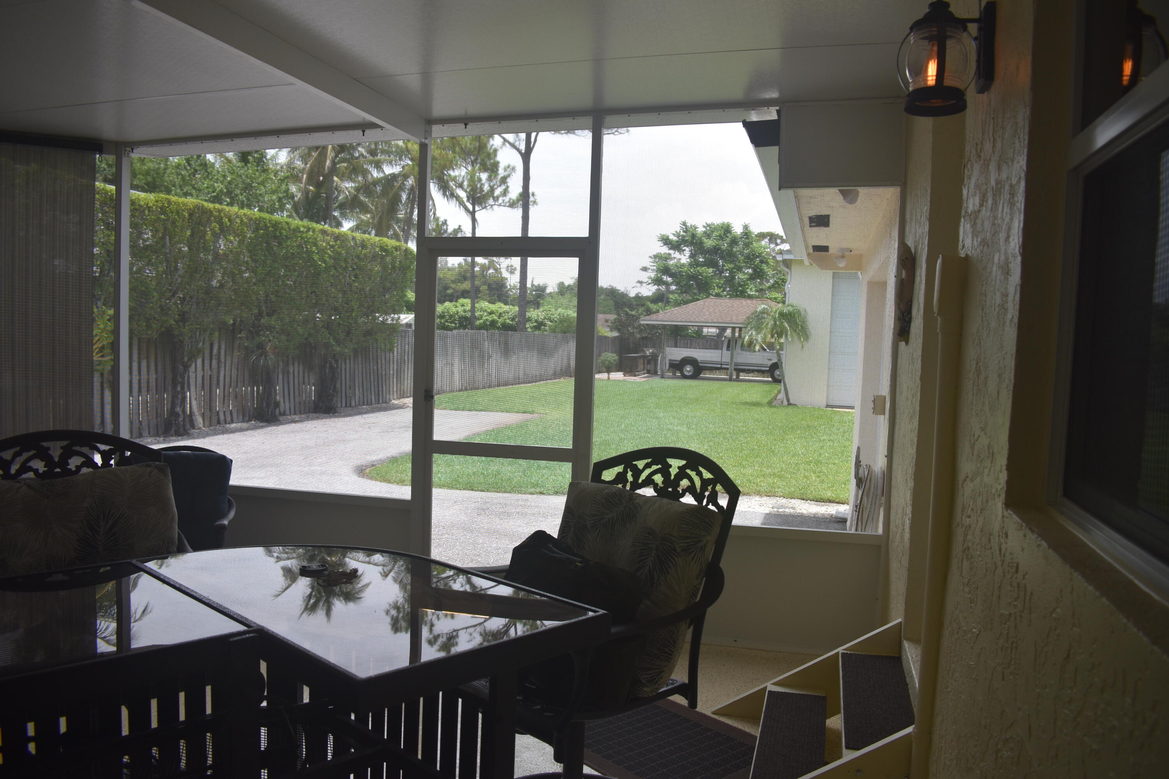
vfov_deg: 47.9
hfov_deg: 67.4
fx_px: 877
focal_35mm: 27
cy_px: 390
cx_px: 584
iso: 220
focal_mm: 18
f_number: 5.6
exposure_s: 1/250
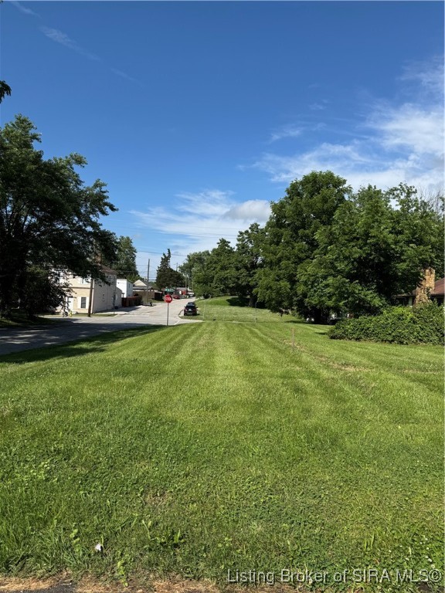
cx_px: 222
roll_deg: -2.2
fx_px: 411
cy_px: 296
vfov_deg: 71.6
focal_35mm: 24
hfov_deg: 56.8
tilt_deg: -0.9
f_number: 1.78
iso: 80
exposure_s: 1/5348
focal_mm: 6.76
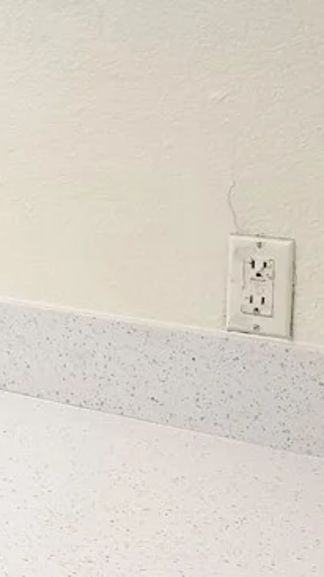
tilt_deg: -1.1
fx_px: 1117
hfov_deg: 13.9
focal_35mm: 73
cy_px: 97
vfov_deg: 28.2
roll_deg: +0.0
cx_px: -332
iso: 160
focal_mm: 6.76
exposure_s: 1/120
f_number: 1.78
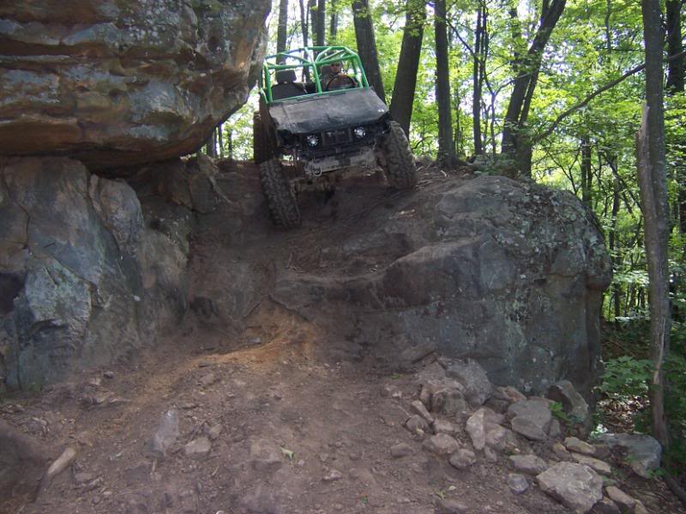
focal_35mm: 33
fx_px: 654
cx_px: 343
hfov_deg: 55.4
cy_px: 257
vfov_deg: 42.9
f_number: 2.8
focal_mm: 5.5
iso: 140
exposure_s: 1/60
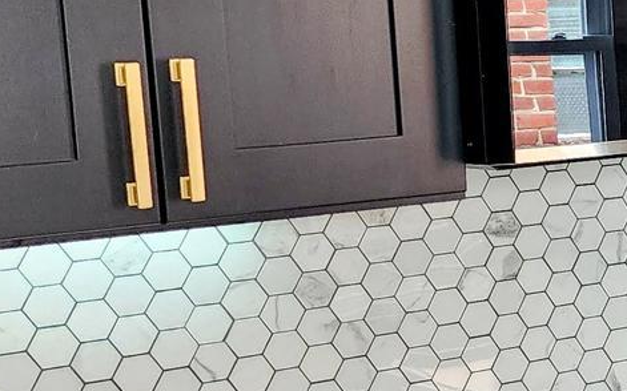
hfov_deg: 16.0
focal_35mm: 106
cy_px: 210
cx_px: 1202
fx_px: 1811
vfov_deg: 12.3
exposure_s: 1/120
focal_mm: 6.4
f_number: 1.8
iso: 200
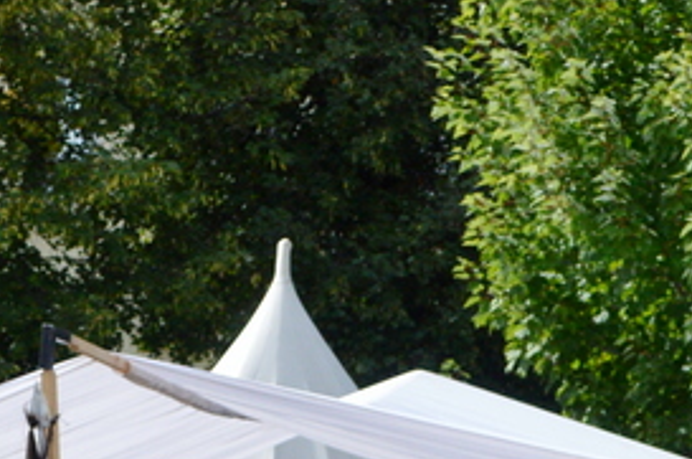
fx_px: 2974
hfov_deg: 13.2
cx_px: 494
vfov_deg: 8.2
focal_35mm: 155
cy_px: 1064
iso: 400
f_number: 6.3
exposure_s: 1/1600
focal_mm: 22
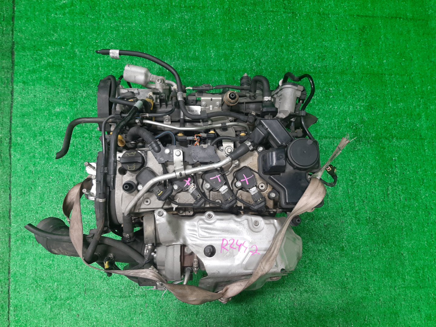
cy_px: 164
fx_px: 327
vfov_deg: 53.1
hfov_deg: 67.3
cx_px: 218
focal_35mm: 26
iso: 127
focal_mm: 3.93
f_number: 1.7
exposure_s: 1/50
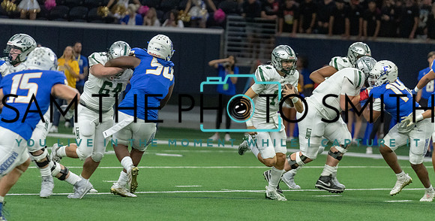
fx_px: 3290
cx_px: 242
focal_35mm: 292
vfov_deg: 3.8
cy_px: 108
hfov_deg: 7.6
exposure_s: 1/1250
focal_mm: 200
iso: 4000
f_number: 2.8
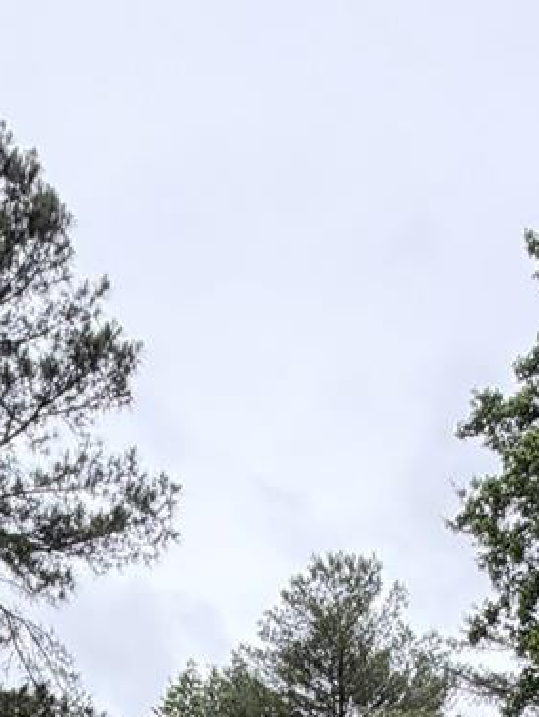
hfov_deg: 25.7
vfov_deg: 22.9
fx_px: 1183
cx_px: 276
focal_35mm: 57
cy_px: 1217
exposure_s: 1/131
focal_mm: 2.22
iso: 40
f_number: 2.2
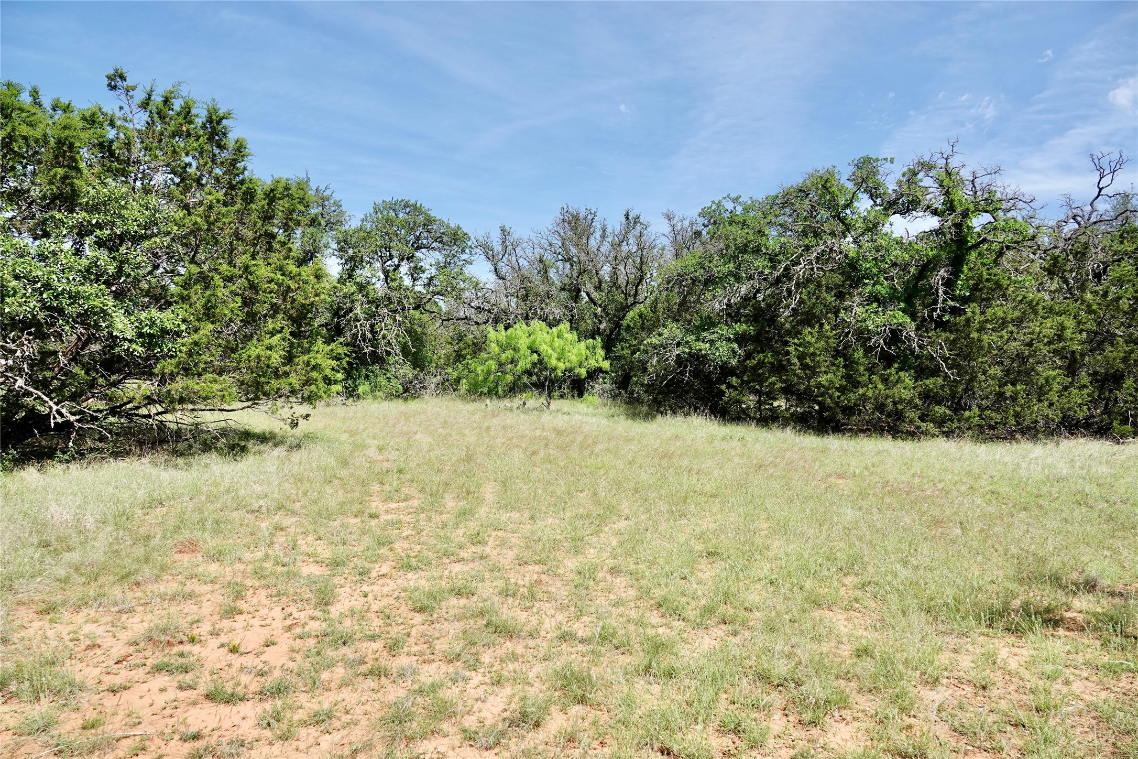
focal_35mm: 24
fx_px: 759
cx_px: 569
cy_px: 380
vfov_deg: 53.1
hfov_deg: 73.7
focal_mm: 8.8
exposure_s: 1/640
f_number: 4
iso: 100
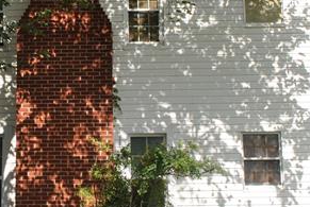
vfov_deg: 14.4
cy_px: 50
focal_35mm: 95
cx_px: 64
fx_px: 819
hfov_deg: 21.2
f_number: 8
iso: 100
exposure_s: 1/200
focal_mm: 18
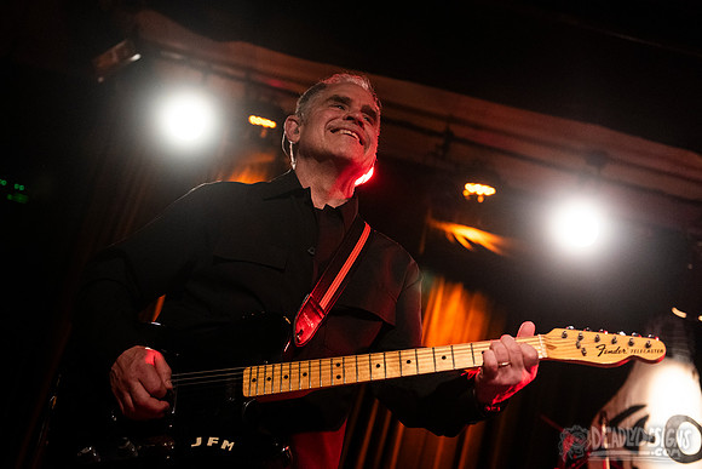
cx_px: 306
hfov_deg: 39.8
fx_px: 967
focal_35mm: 50
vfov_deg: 27.2
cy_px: 205
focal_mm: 44
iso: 2500
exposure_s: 1/125
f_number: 3.2
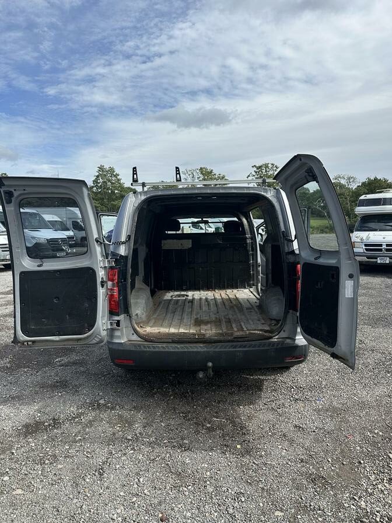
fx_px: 362
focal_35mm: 24
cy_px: 262
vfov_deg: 71.6
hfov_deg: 56.8
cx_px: 196
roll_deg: +0.0
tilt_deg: -6.2
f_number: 1.78
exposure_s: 1/4762
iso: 80
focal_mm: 6.86
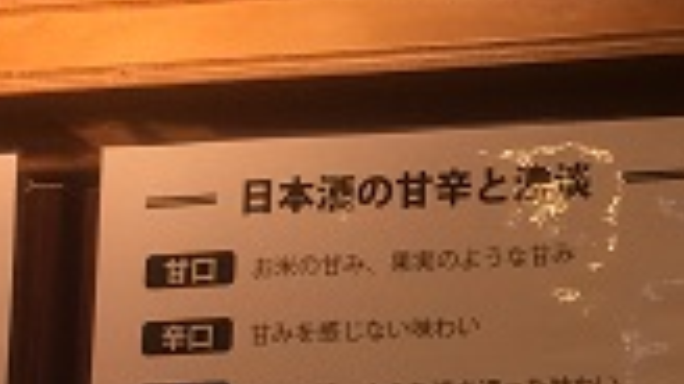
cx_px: 767
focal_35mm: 135
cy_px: 599
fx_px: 2447
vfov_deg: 8.7
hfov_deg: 15.5
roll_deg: +0.2
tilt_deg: +8.7
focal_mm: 4.15
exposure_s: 1/30
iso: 32
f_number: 2.2
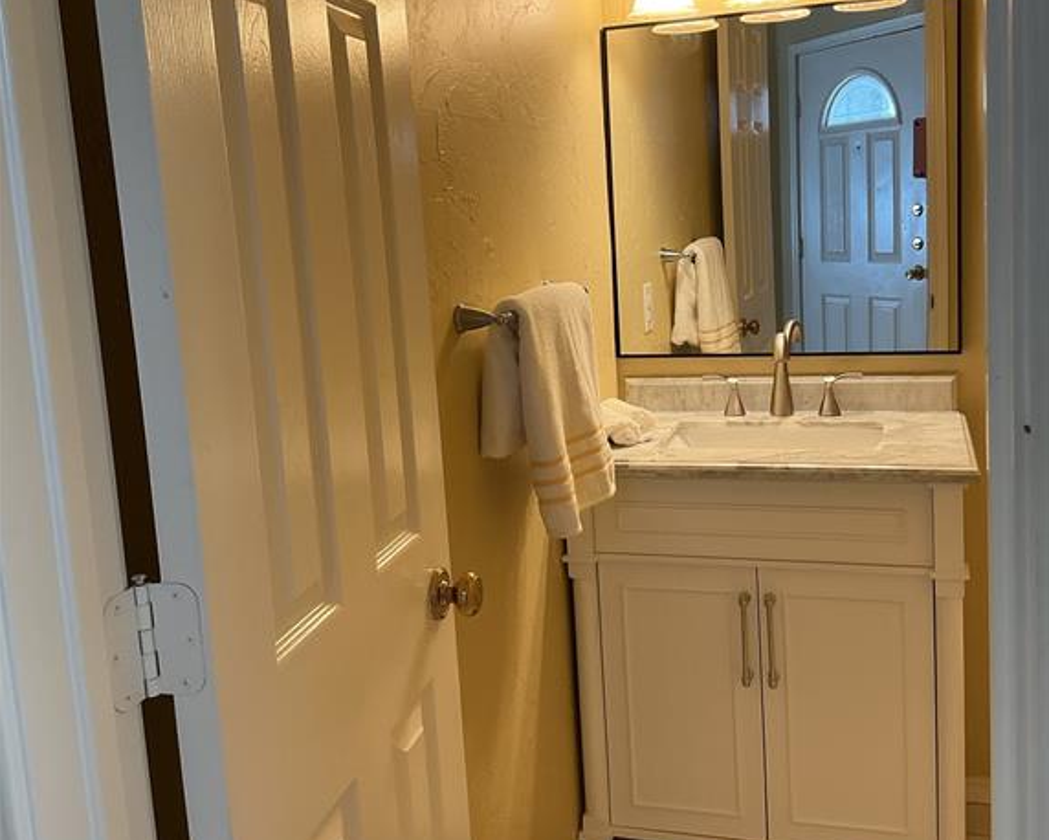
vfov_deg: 39.1
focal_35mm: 38
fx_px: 1180
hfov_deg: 47.9
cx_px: 526
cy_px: 367
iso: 50
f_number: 1.8
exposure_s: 1/60
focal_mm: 3
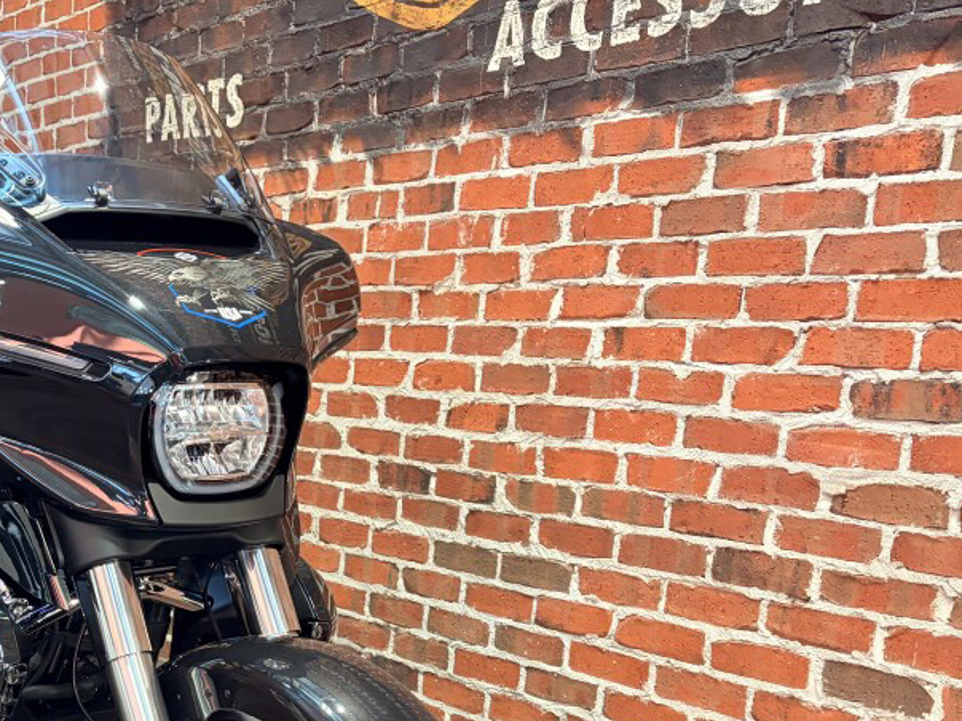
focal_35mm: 46
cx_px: 120
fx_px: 1278
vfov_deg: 30.5
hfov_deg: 38.7
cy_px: 613
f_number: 1.6
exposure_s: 1/60
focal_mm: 5.96
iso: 320
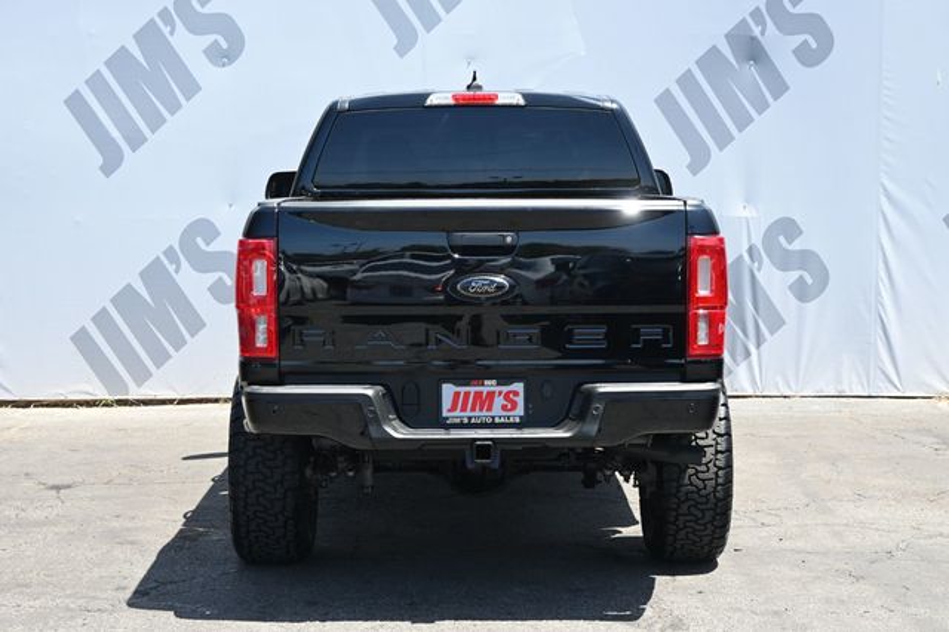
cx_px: 474
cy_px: 316
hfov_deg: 30.5
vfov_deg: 20.6
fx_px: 1739
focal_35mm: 66
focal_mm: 44
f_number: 6
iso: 280
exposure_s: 1/250
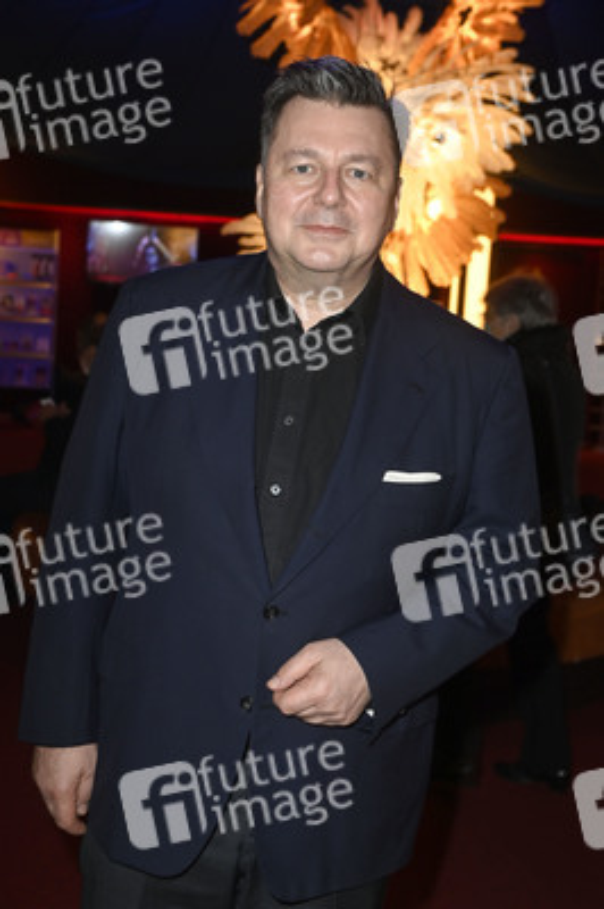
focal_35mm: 50
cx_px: 302
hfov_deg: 26.9
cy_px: 454
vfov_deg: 39.6
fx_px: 1260
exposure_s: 1/50
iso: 1000
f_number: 5.6
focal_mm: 50
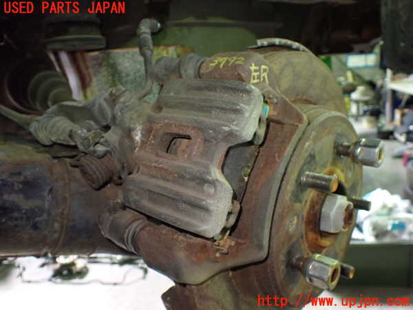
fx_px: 358
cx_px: 206
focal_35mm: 30
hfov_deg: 60.0
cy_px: 155
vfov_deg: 46.8
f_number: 2.3
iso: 800
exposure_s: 1/50
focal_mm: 5.4
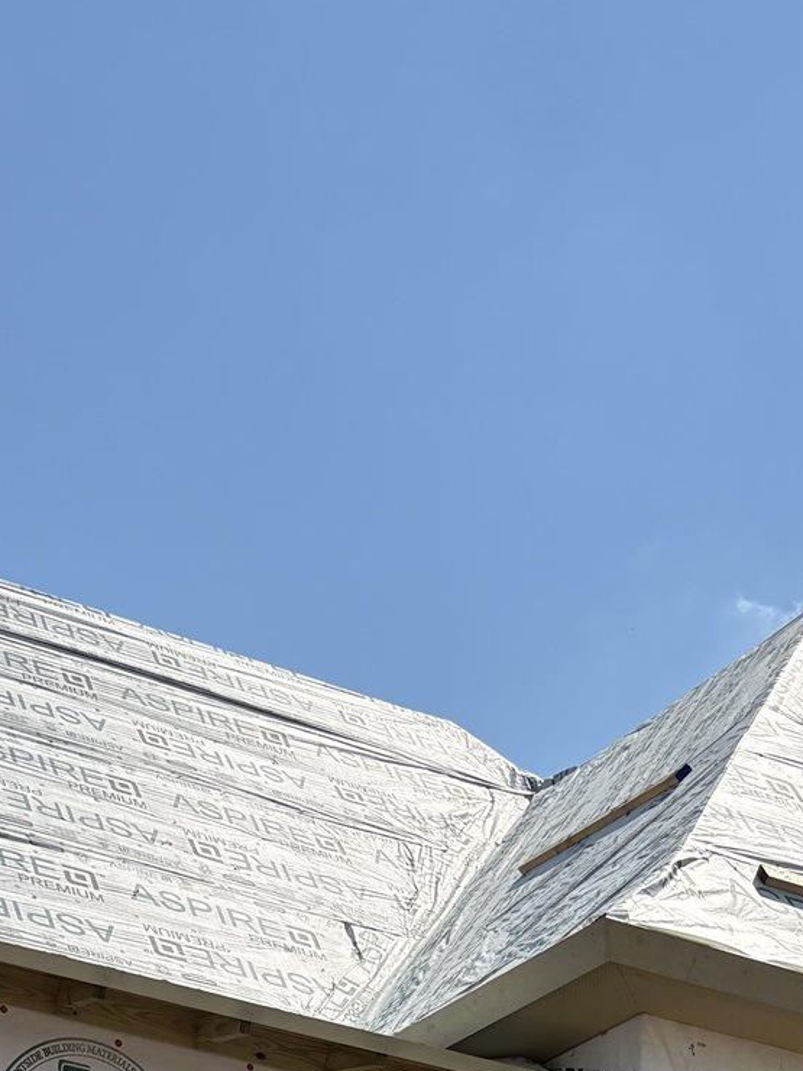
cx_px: 476
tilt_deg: +6.8
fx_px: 2505
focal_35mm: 81
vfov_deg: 20.6
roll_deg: -3.6
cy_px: 1612
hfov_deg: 18.2
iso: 64
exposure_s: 1/7813
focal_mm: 5.96
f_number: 1.6
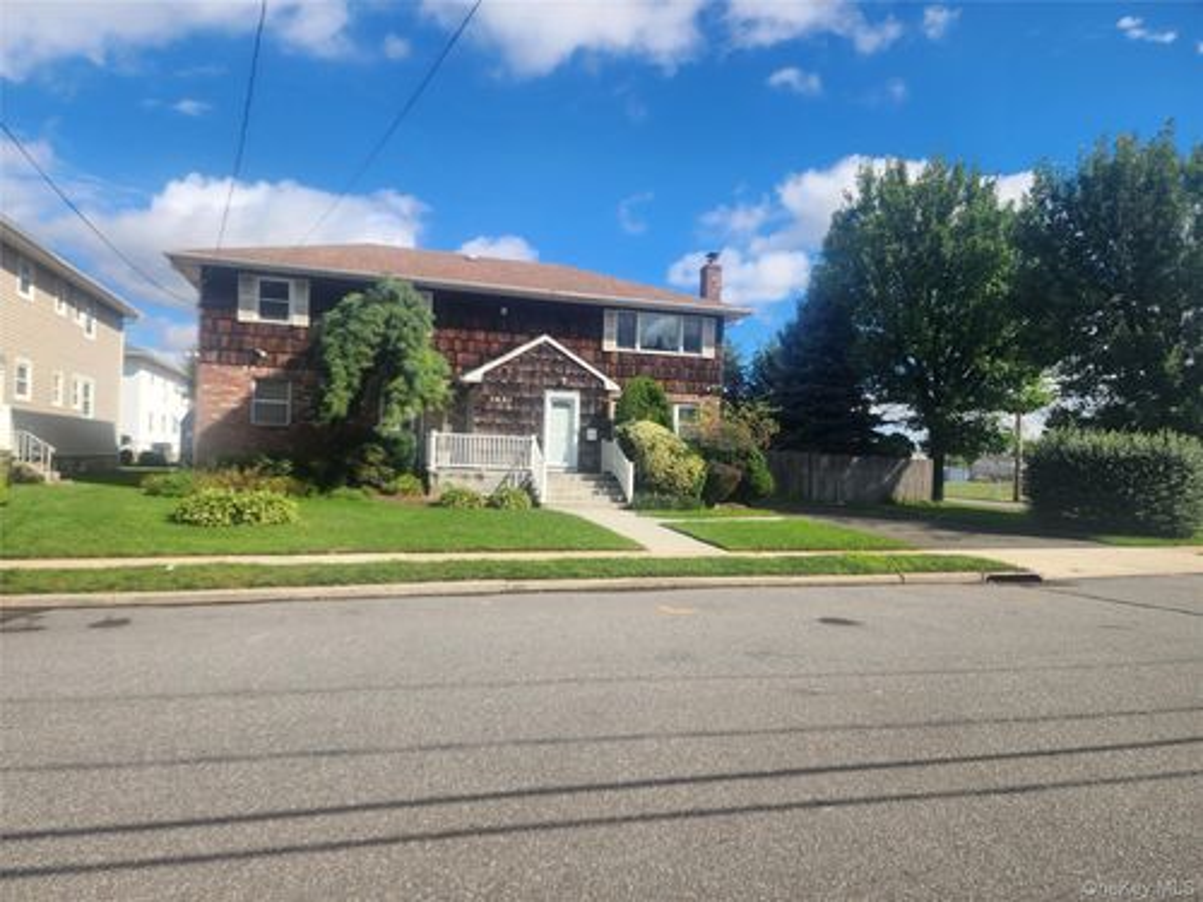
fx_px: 799
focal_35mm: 23
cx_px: 602
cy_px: 451
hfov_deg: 73.9
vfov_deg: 58.9
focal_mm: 6.4
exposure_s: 1/790
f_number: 1.8
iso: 12
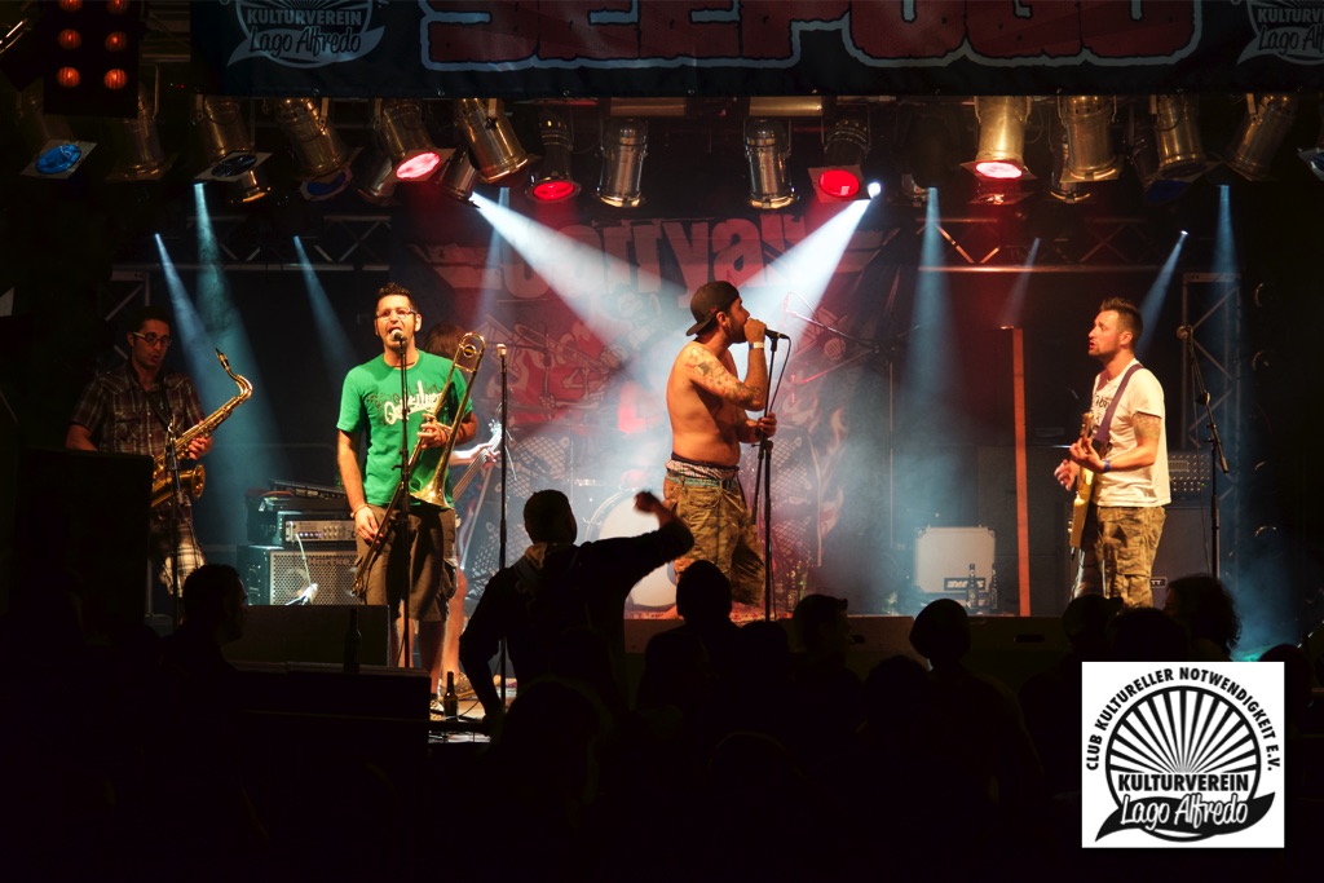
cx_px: 662
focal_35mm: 113
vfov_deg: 12.1
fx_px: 4156
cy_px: 442
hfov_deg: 18.1
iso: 4000
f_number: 5.6
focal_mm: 113
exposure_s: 1/200
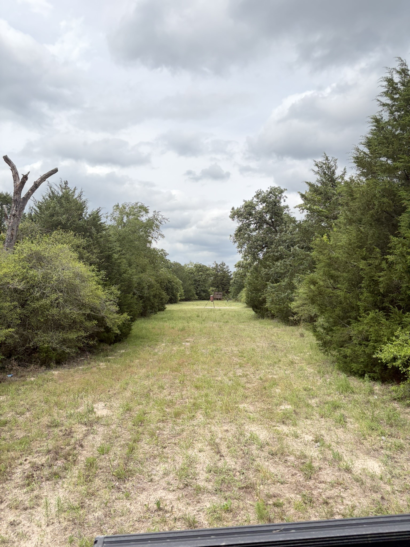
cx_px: 205
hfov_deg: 53.1
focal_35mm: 26
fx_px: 411
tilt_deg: +4.5
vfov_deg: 67.3
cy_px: 274
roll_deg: +1.5
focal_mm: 5.96
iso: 64
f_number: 1.6
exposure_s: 1/1420
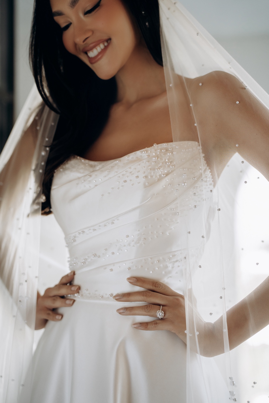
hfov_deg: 22.6
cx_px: 134
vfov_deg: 33.4
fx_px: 672
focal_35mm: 60
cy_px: 202
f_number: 2.5
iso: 1250
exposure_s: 1/800
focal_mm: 60
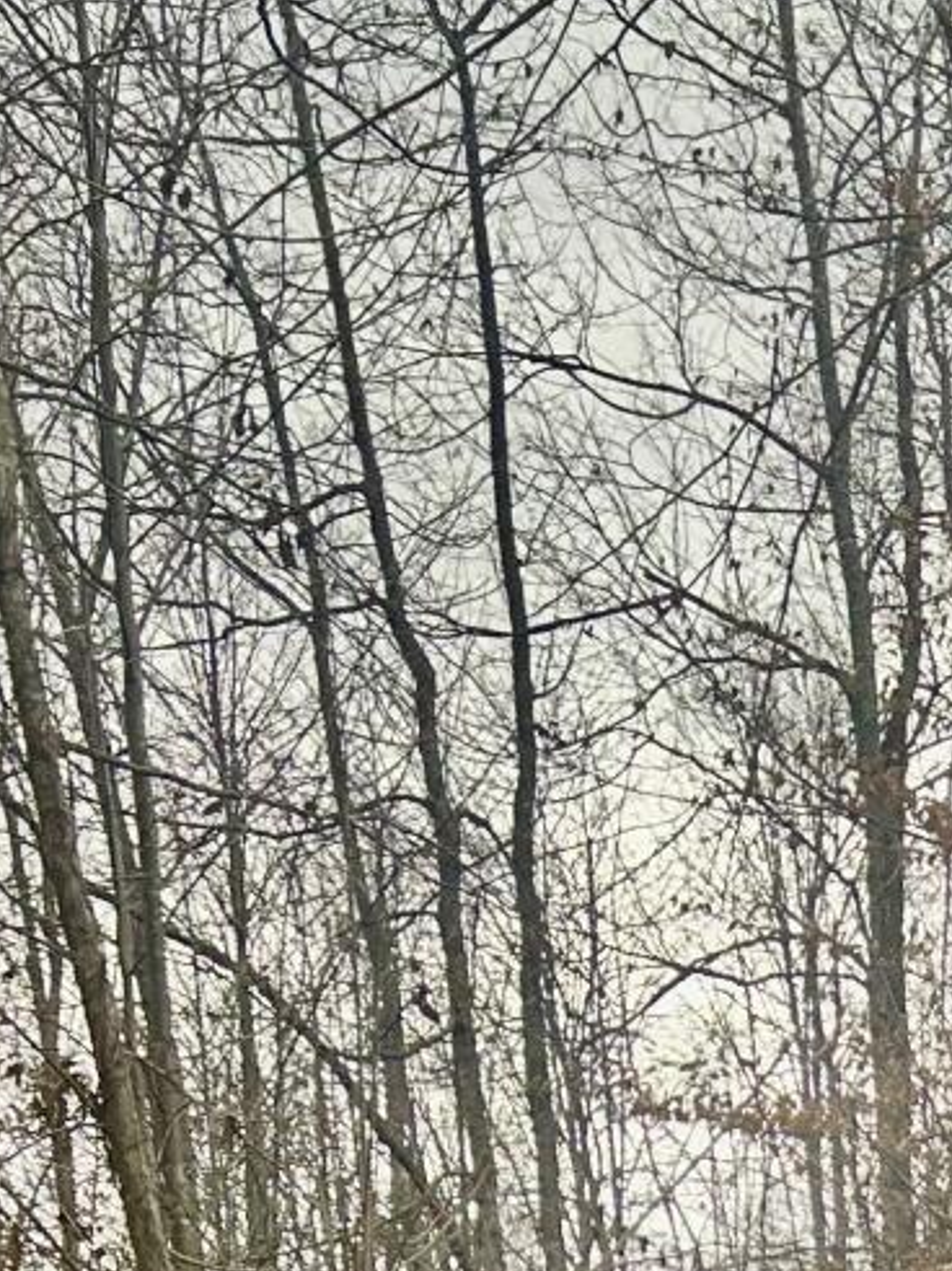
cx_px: 1544
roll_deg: +0.8
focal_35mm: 106
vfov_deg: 15.3
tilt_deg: -13.2
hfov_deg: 13.0
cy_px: 2451
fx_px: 3889
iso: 50
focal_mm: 5.7
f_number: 1.5
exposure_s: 1/171
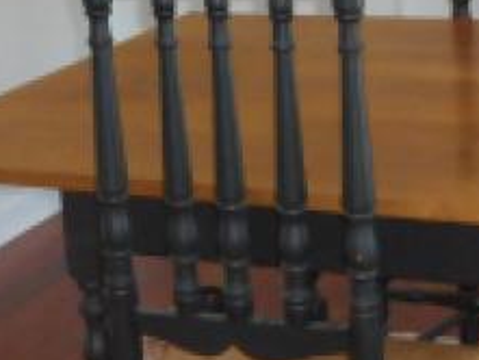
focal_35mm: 116
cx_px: 338
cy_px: 8
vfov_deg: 12.6
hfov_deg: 16.9
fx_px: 1606
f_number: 3.7
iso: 400
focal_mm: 4.5
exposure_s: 1/25
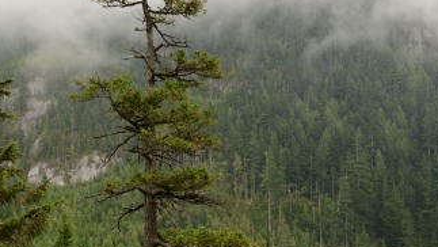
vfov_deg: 15.4
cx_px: 213
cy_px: 252
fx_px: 895
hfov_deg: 27.5
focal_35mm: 77
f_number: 9
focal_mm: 44
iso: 800
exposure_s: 1/400
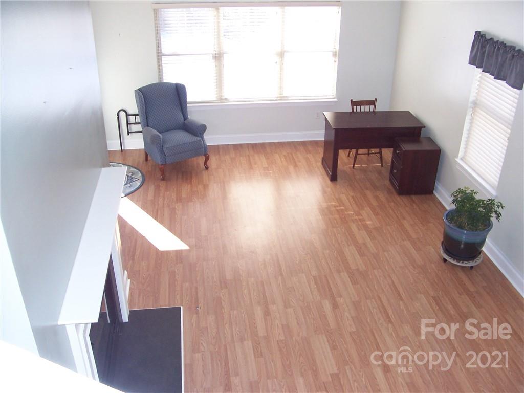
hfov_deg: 54.0
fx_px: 515
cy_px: 196
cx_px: 262
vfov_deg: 41.8
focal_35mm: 34
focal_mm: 5.6
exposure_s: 1/90
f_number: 2.7
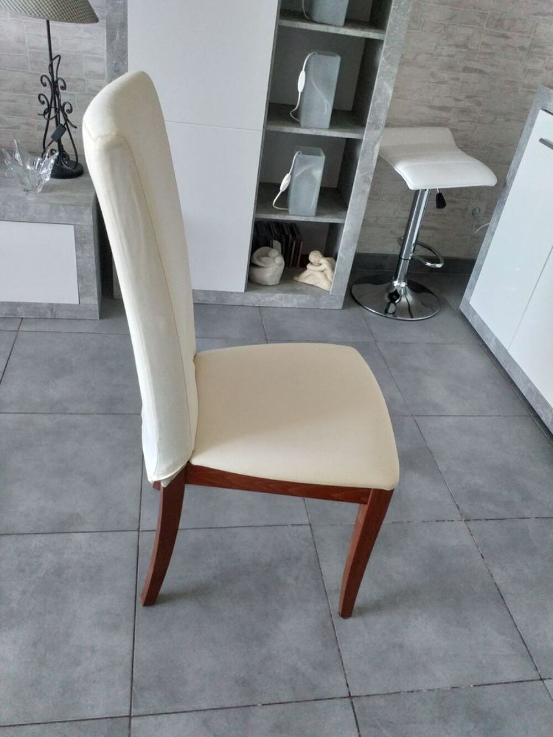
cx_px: 276
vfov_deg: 65.3
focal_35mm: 27
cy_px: 368
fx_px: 575
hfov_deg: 51.4
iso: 250
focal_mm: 3.6
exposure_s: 1/25
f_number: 1.9
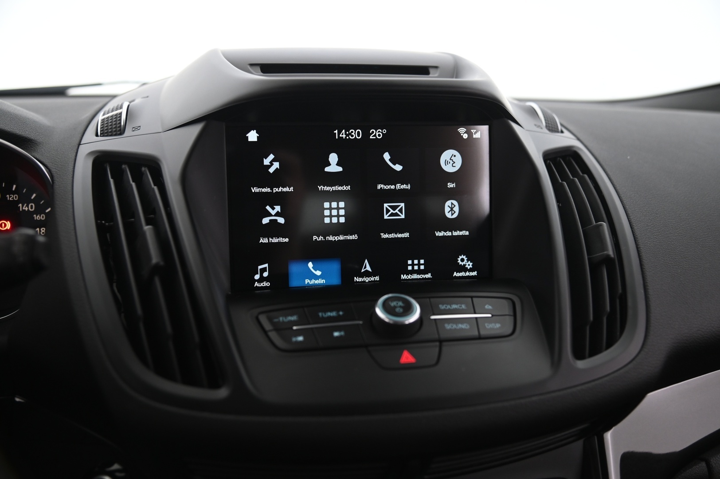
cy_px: 240
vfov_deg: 38.8
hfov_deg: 55.8
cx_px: 360
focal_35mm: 34
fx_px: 679
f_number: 4
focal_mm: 34
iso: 1250
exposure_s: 1/13
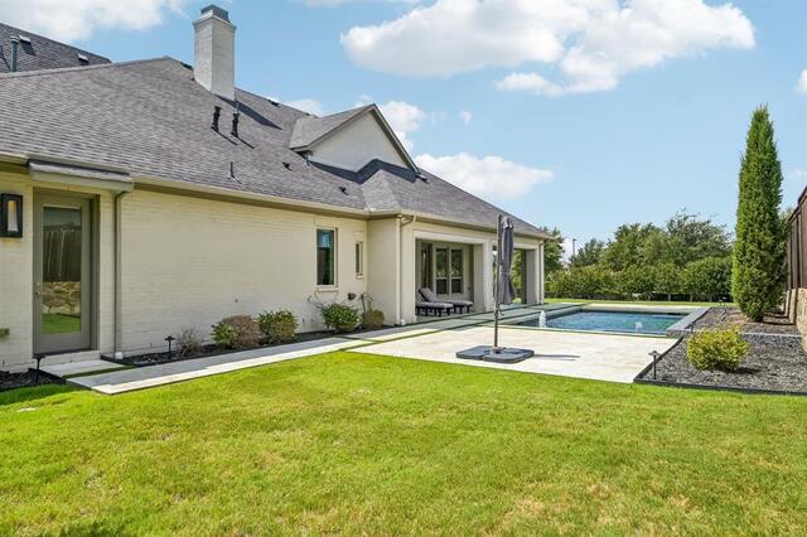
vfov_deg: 59.4
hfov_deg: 81.2
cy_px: 268
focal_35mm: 21
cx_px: 404
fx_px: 470
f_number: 8
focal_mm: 21
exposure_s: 1/1600
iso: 400
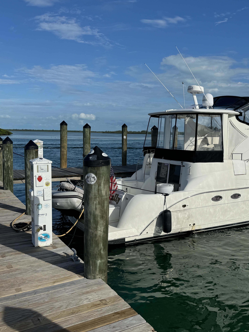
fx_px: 336
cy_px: 155
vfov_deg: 52.6
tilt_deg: -5.0
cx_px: 170
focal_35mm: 35
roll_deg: -0.8
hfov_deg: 40.1
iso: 80
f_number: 1.78
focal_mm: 6.76
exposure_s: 1/10417
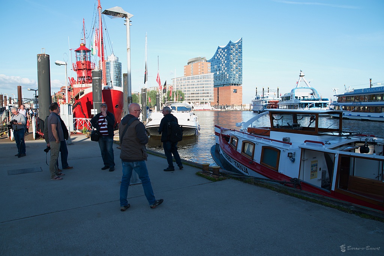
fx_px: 272
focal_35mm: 26
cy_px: 128
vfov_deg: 50.4
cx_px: 192
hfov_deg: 70.4
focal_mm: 17
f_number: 7.1
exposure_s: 1/200
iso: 100
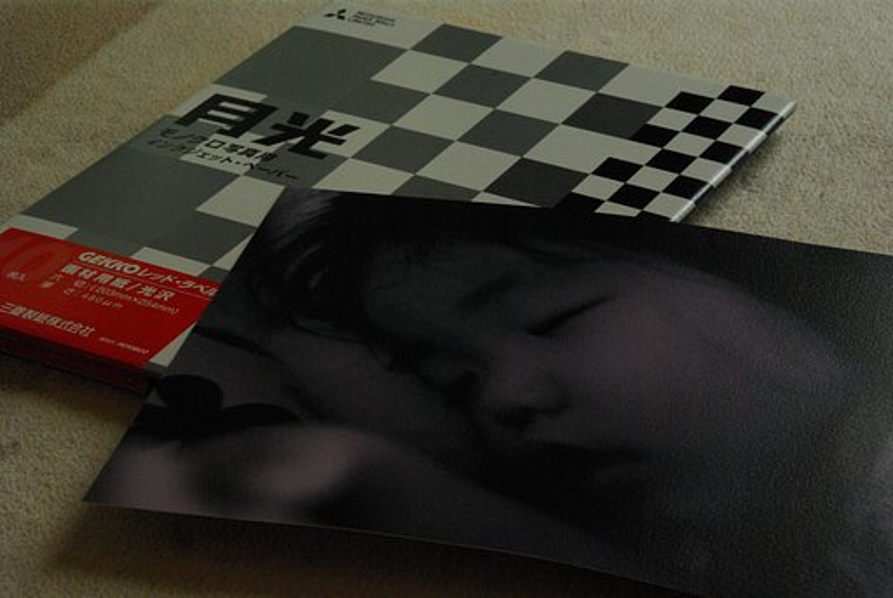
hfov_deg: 20.0
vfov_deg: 13.5
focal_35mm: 102
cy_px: 299
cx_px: 446
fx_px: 2534
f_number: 22
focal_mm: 68
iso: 1600
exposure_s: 1/45
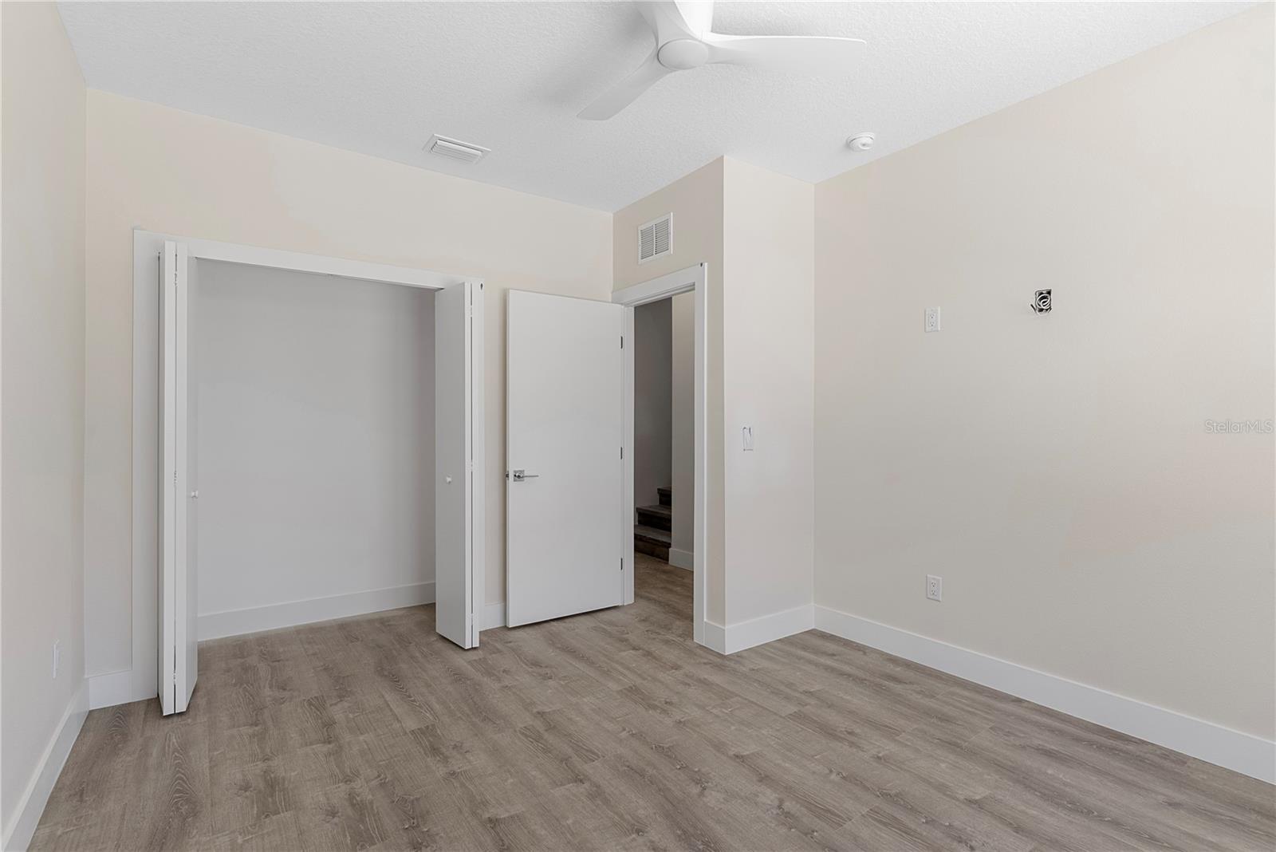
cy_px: 426
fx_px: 603
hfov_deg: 93.3
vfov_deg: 70.5
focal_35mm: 17
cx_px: 638
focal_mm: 17
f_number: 8
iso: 400
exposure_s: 1/15
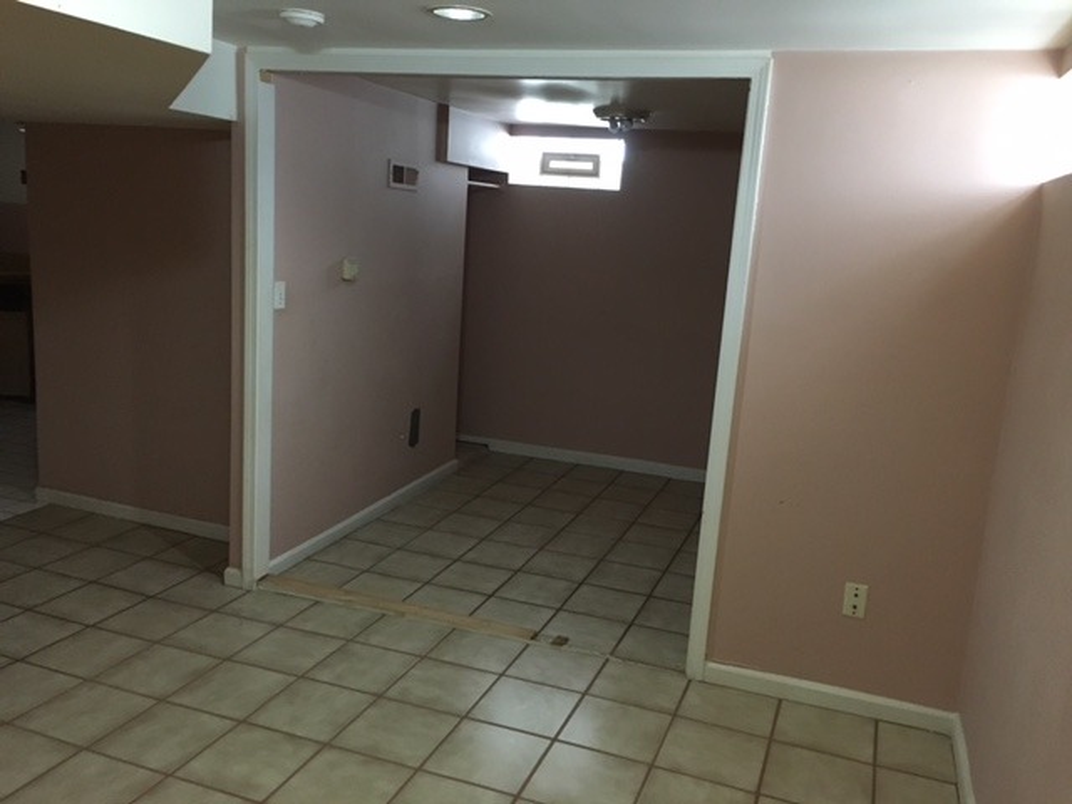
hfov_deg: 61.7
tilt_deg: -11.5
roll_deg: -3.9
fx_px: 898
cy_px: 402
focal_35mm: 29
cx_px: 536
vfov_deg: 48.2
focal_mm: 4.15
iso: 250
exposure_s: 1/17
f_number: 2.2
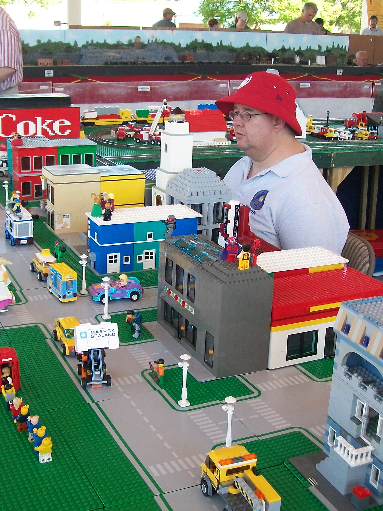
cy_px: 256
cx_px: 176
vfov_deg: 38.9
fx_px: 723
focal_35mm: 49
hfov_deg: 29.7
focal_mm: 6
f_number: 2.7
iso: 80
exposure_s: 1/125
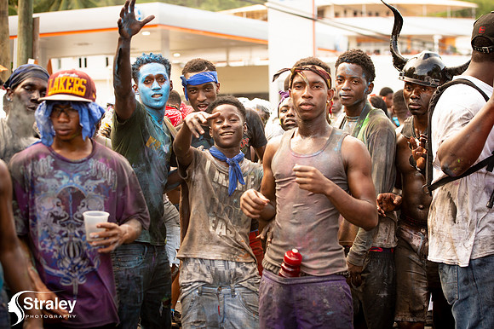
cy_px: 164
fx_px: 960
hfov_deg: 28.9
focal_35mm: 70
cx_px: 247
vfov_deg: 19.4
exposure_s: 1/320
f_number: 5
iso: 800
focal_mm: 70
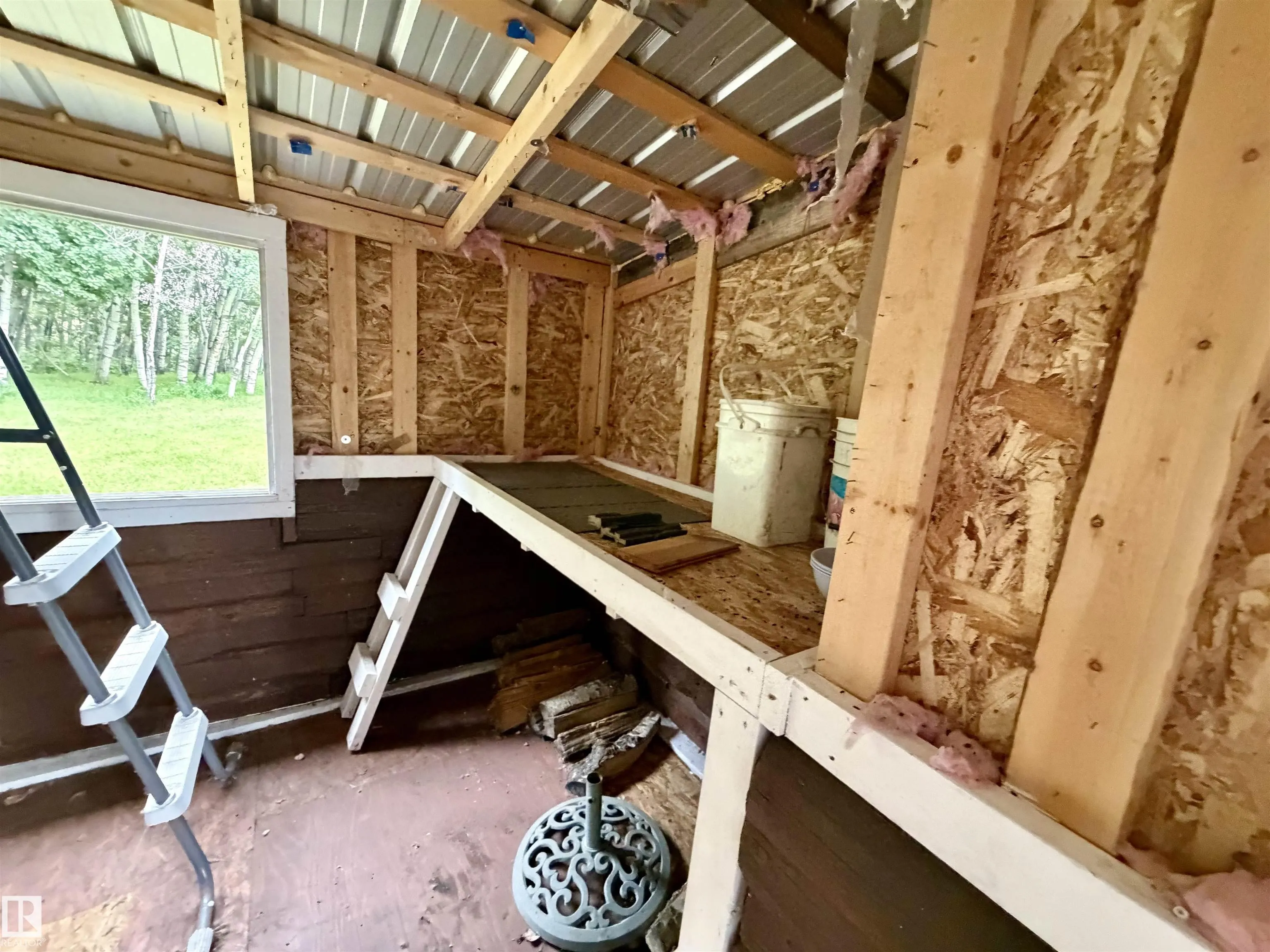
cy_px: 476
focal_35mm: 14
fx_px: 514
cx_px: 635
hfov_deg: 102.1
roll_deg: -6.8
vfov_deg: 85.7
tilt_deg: -10.9
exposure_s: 1/60
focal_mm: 2.22
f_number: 2.2
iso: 800
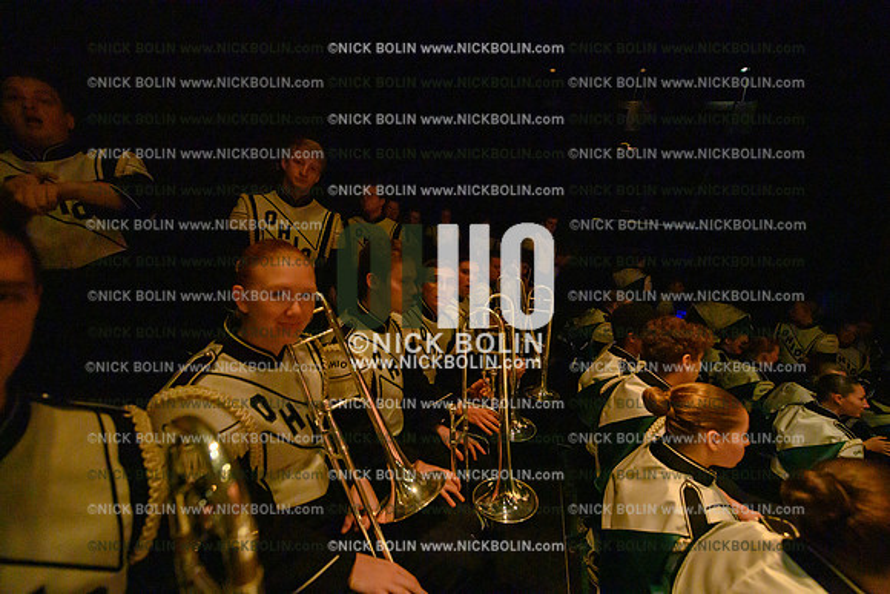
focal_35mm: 14
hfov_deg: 104.2
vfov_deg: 81.2
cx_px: 445
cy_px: 297
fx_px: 346
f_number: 2.8
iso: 25600
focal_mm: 14
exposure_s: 1/320
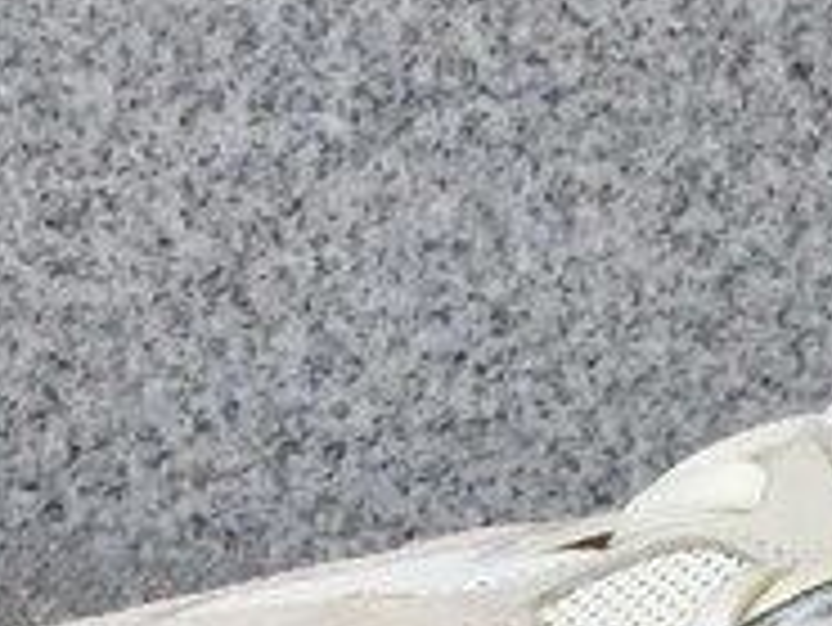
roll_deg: -2.3
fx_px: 3632
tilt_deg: -23.5
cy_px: 1119
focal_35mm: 151
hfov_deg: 12.5
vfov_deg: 9.4
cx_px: 1192
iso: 25
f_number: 2.4
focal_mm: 3.3
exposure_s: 1/200
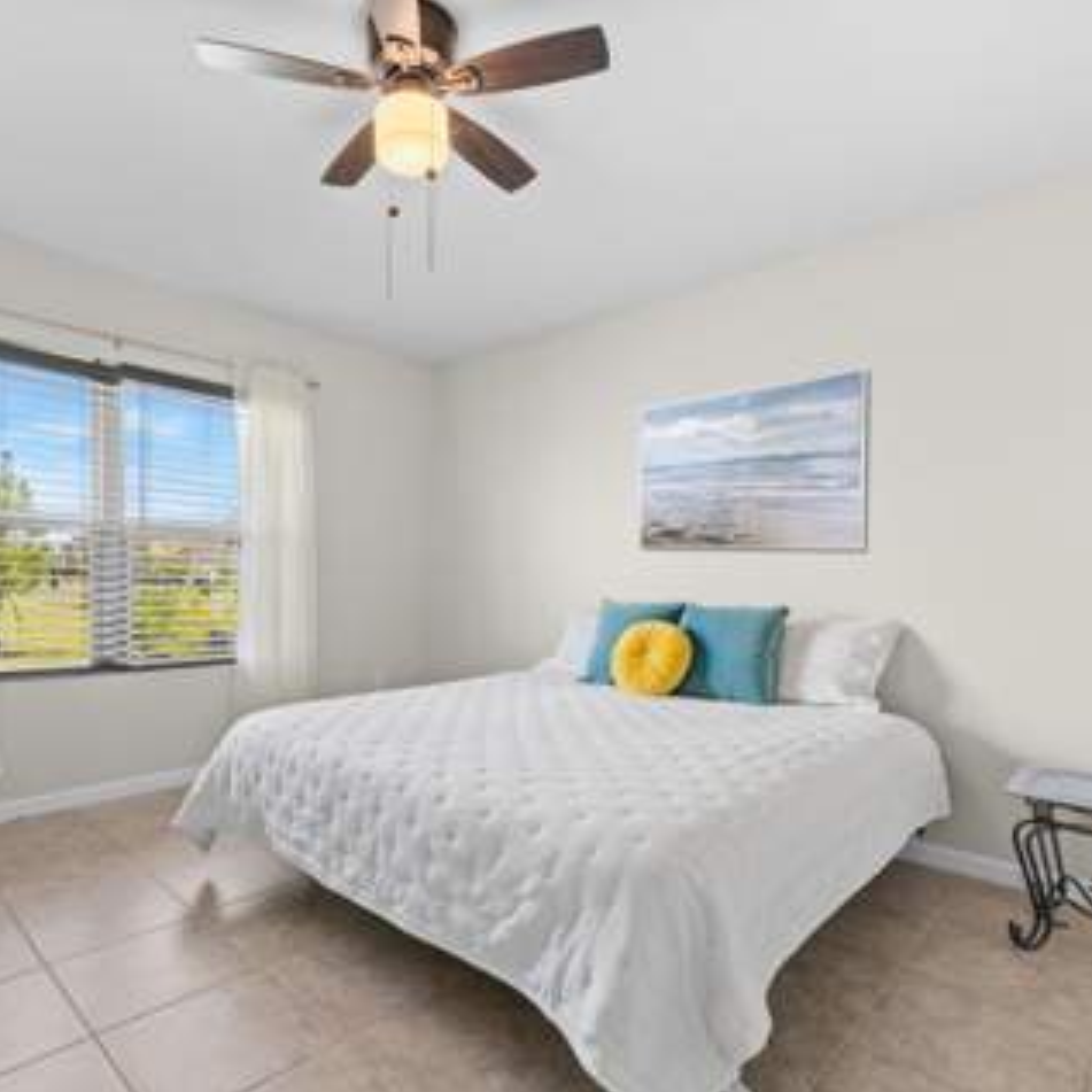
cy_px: 548
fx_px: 642
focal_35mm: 18
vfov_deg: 80.7
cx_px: 486
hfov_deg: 80.4
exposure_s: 1/3
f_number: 9
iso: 250
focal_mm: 14
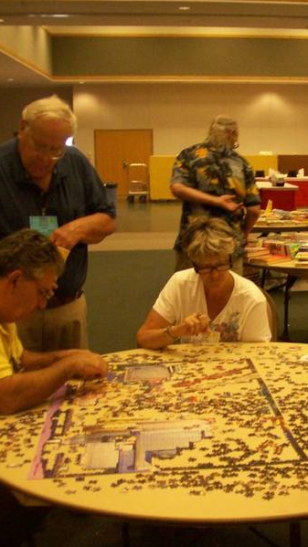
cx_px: 281
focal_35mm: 53
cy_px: 274
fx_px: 769
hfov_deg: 22.1
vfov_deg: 39.2
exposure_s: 1/64
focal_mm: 6
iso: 200
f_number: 2.7
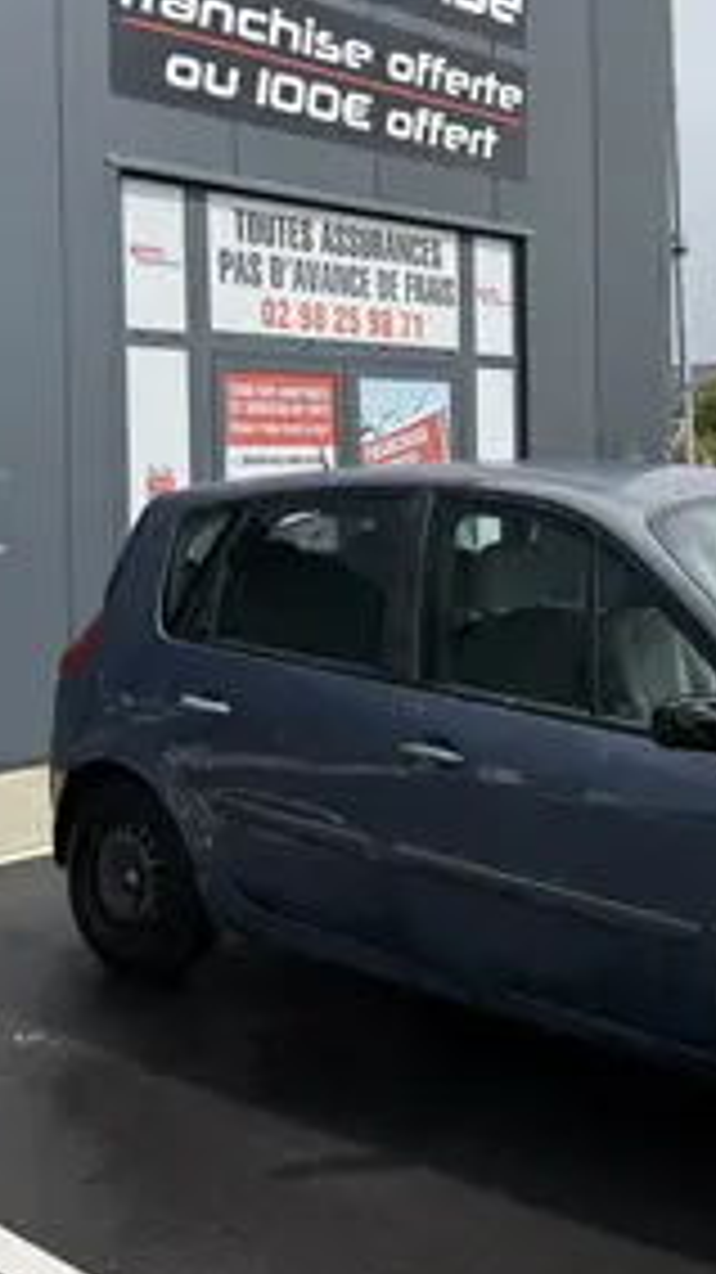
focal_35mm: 45
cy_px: 493
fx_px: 1520
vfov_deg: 45.2
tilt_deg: -0.7
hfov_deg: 25.8
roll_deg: +1.8
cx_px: 624
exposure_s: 1/3584
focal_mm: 6.76
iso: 80
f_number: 1.78
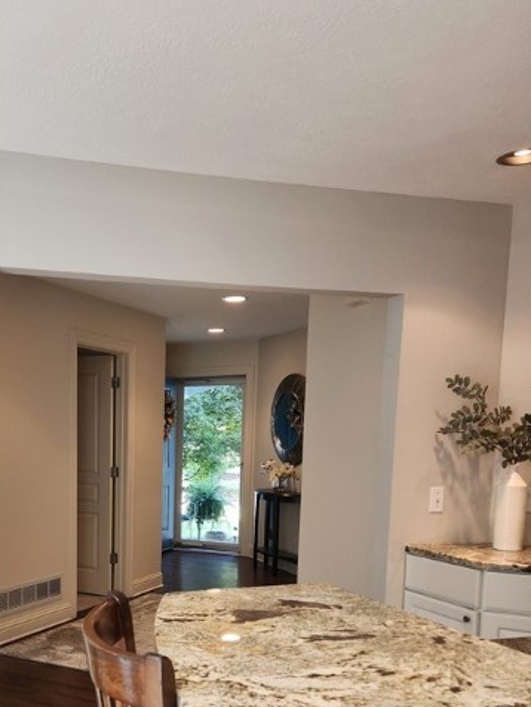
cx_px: 113
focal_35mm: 37
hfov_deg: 37.4
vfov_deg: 48.5
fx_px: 756
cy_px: 514
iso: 200
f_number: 1.8
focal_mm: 5.4
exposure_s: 1/120
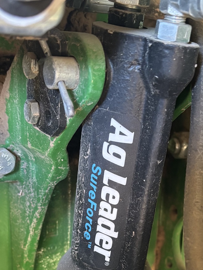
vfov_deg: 31.0
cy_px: 234
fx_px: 469
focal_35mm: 60
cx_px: 142
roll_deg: -7.0
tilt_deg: -16.5
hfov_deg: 24.2
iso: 500
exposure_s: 1/51
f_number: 1.6
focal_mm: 5.96
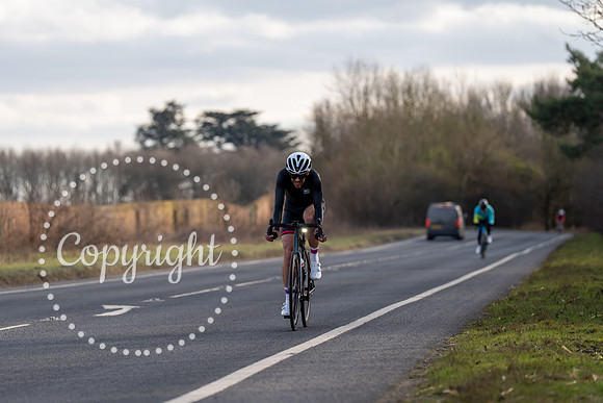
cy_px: 202
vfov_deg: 6.9
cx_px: 302
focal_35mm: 200
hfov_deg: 10.3
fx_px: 3351
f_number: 4
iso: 200
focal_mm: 200
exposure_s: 1/800
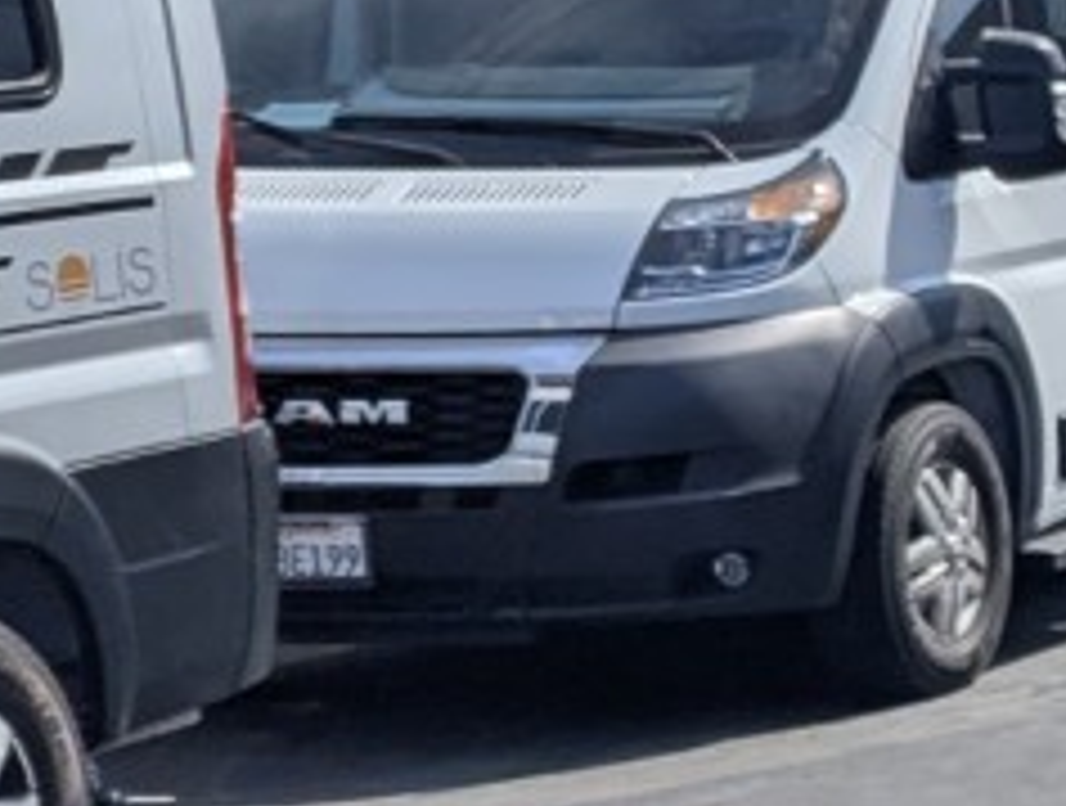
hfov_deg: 10.9
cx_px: 2881
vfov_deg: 10.5
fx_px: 4353
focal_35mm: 141
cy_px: 653
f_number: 1.85
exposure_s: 1/2976
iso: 46
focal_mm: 6.81
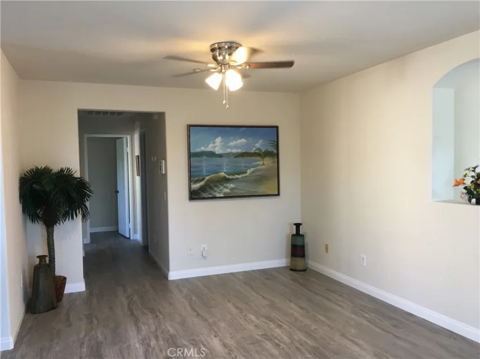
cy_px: 180
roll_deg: +0.7
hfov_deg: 61.7
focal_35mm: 29
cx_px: 240
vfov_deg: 48.2
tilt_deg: +1.0
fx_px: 402
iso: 32
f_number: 2.2
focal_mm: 4.15
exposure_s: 1/15
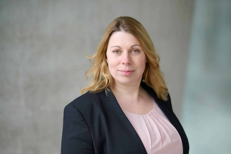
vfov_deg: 13.0
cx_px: 116
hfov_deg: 19.5
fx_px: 673
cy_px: 77
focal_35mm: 105
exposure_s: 1/2500
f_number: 2
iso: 500
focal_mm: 105
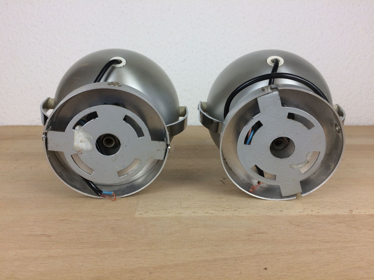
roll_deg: -0.5
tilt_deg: -9.8
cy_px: 140
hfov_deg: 61.7
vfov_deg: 48.2
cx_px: 187
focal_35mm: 29
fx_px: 313
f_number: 2.2
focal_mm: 4.15
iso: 40
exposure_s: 1/100
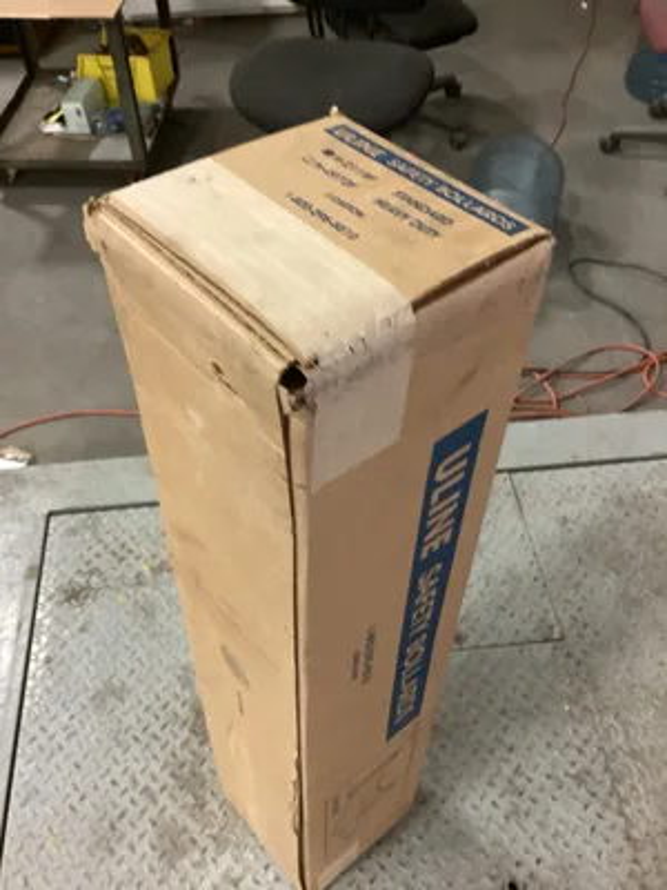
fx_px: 796
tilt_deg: -48.6
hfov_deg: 45.4
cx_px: 334
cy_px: 445
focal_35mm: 31
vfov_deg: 58.4
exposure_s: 1/30
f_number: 2.4
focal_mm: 3.3
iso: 640
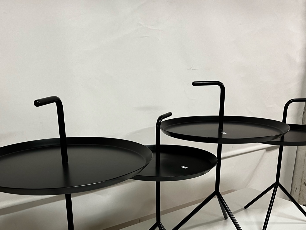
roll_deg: +1.2
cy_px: 167
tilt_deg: -19.6
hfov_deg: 48.9
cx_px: 134
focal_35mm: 38
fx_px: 336
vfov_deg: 37.0
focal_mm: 5.1
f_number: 1.6
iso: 80
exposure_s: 1/50
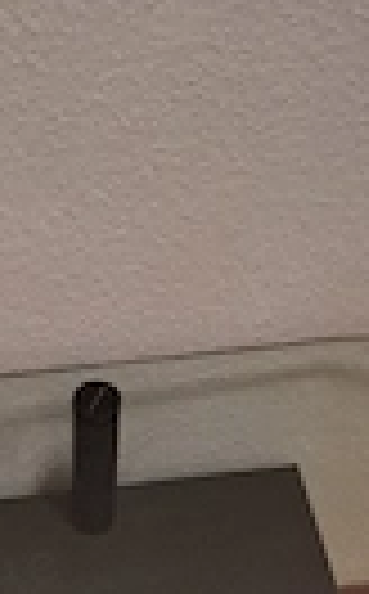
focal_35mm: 74
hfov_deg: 17.3
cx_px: 27
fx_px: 1196
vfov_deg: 25.4
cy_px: 693
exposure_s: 1/17
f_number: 1.8
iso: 1250
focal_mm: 5.54
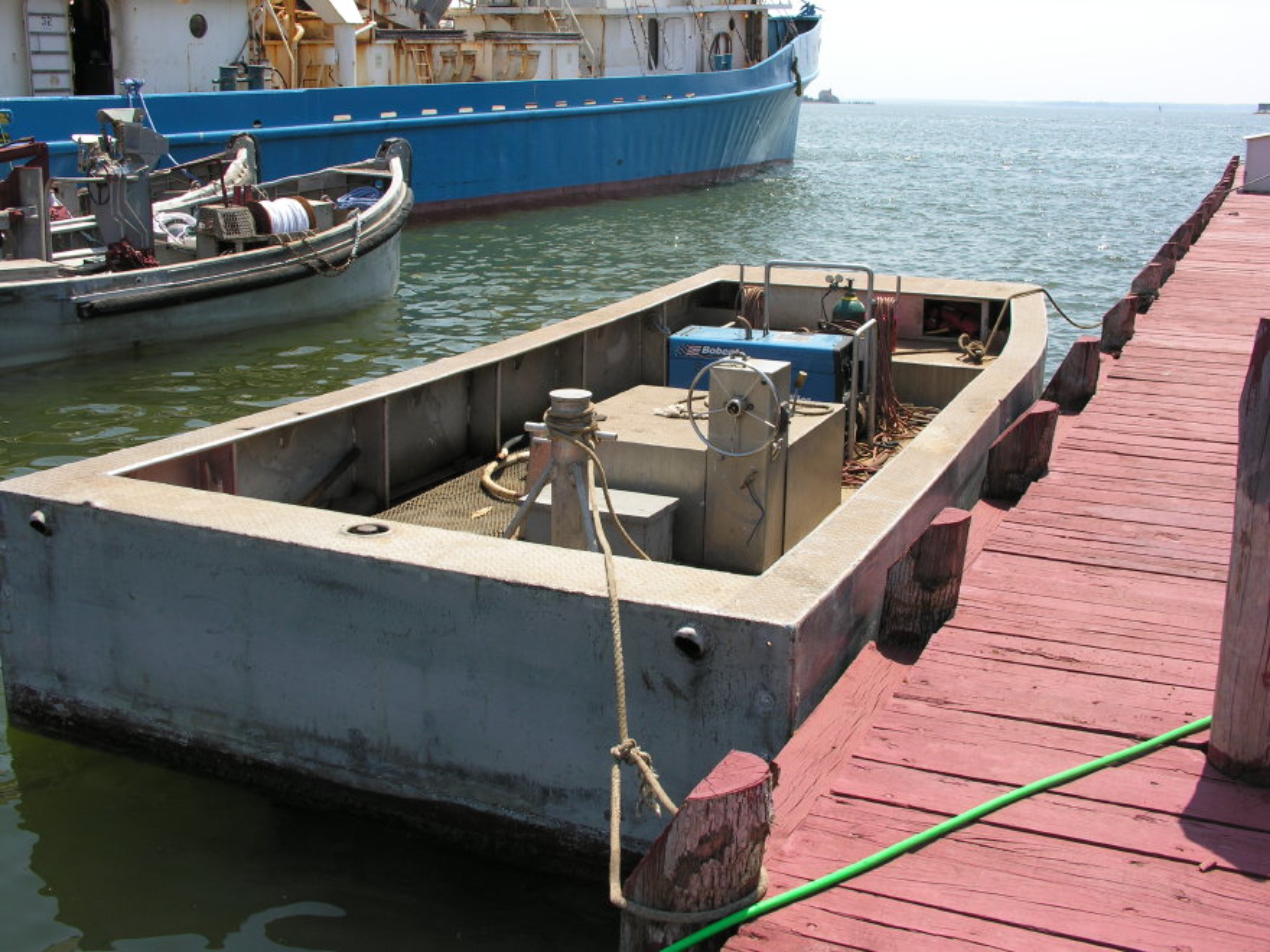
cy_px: 476
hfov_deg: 50.1
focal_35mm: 37
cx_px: 635
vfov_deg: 38.7
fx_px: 1357
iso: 50
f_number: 5.6
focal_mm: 9.5
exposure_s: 1/203
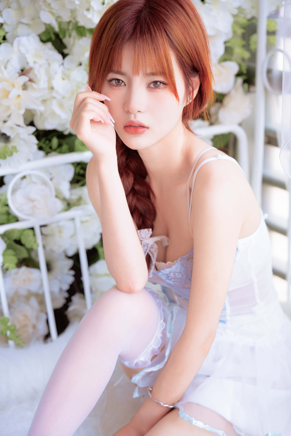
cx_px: 146
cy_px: 218
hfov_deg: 21.5
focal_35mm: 63
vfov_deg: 31.7
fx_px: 767
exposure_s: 1/160
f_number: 3.2
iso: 100
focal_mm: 63.3
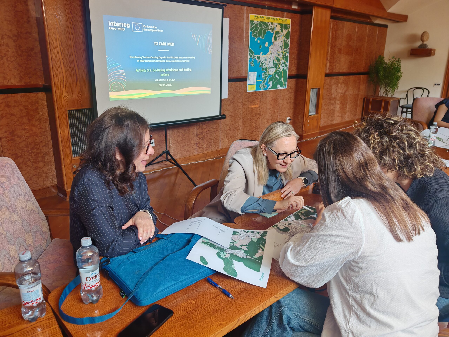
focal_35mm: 27
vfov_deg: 51.4
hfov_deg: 65.3
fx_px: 350
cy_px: 168
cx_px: 224
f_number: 2
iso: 320
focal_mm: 6.83
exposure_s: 1/150
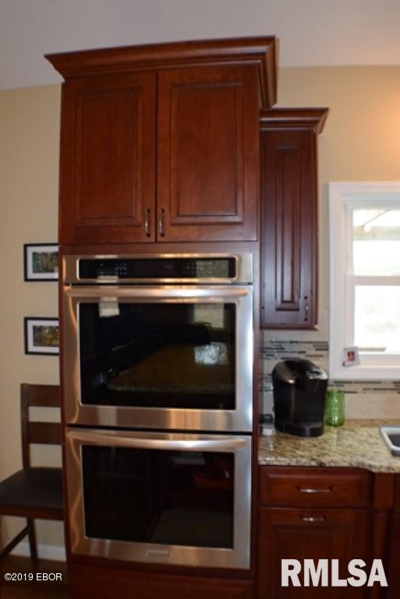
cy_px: 300
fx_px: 674
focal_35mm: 40
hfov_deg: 33.1
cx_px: 200
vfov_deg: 47.9
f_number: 4
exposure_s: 1/60
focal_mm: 27
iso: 900
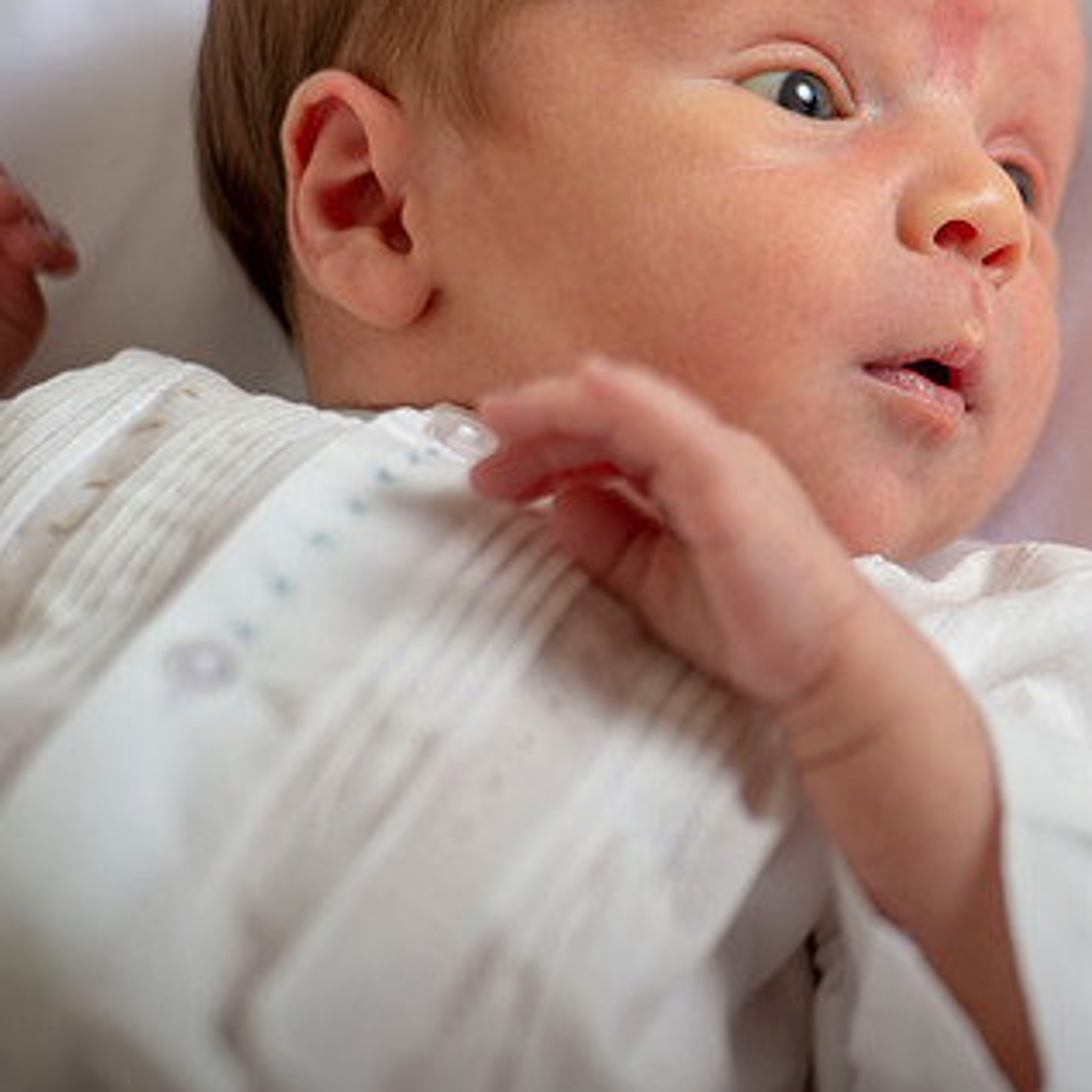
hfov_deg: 4.4
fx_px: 14276
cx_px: 932
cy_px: 445
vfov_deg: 4.4
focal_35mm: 400
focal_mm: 200
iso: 80
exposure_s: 1/250
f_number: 2.8
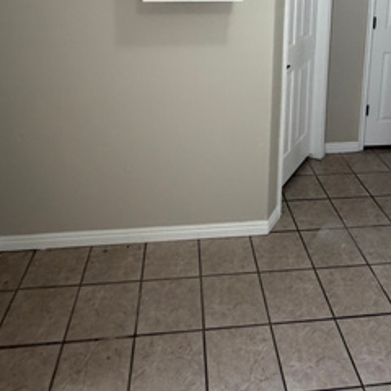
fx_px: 422
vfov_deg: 43.9
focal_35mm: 33
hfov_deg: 49.5
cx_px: 228
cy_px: 18
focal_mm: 2.22
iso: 200
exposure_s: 1/60
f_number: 2.2
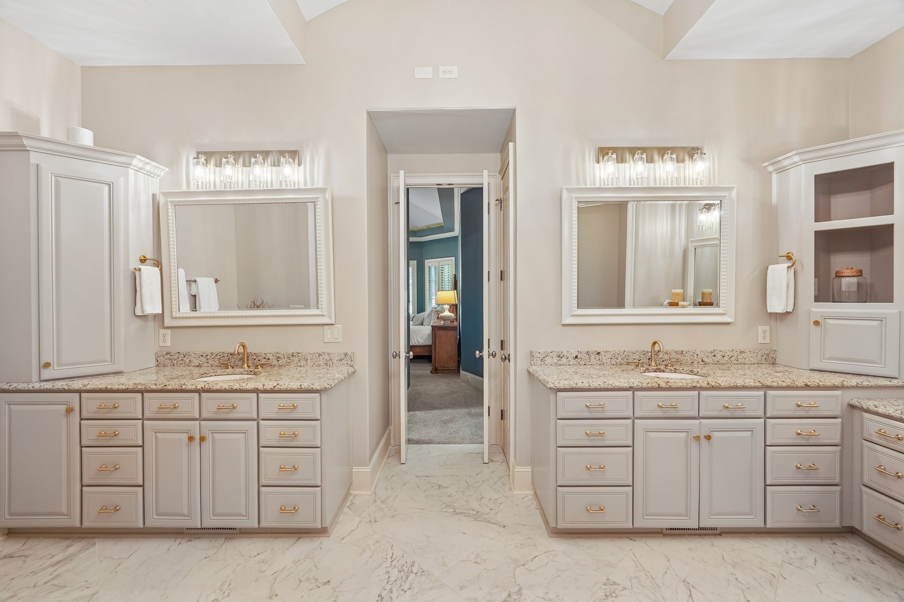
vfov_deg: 77.3
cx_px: 452
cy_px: 301
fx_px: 377
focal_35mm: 15
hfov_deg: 100.4
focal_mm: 10
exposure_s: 1/6
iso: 400
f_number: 8
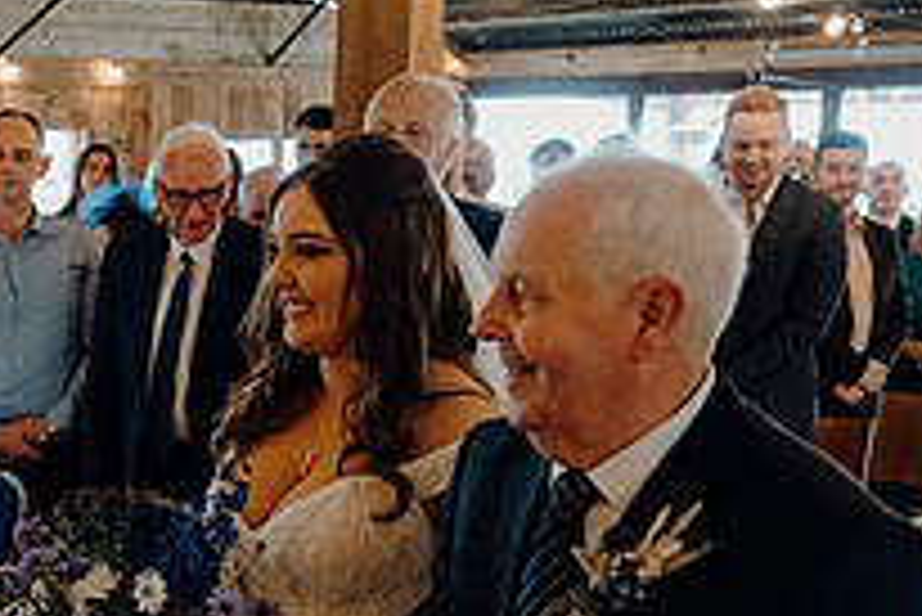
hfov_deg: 27.0
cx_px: -112
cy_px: 488
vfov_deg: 19.8
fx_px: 1743
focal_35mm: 68
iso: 5000
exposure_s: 1/200
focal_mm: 24
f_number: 3.5
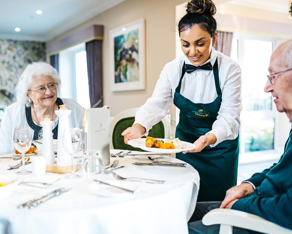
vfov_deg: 37.3
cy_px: 116
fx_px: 346
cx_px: 119
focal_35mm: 40
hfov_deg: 45.6
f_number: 1.8
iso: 800
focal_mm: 35
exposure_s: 1/200
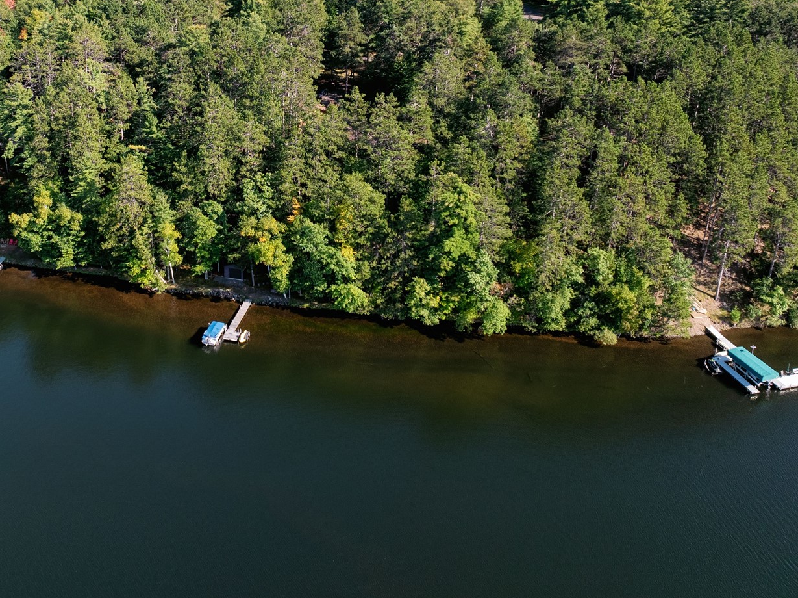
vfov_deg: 35.1
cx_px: 249
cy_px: 148
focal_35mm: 40
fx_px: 921
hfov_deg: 45.9
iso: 260
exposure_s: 1/1600
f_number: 2.8
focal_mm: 12.29
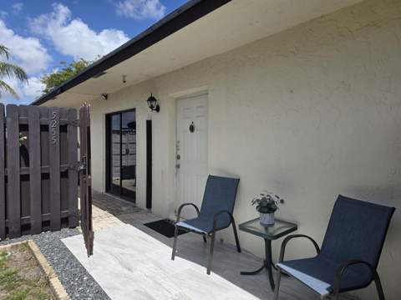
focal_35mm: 23
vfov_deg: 58.8
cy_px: 150
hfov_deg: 74.0
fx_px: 266
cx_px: 200
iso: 12
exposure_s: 1/986
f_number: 1.7
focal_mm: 6.3
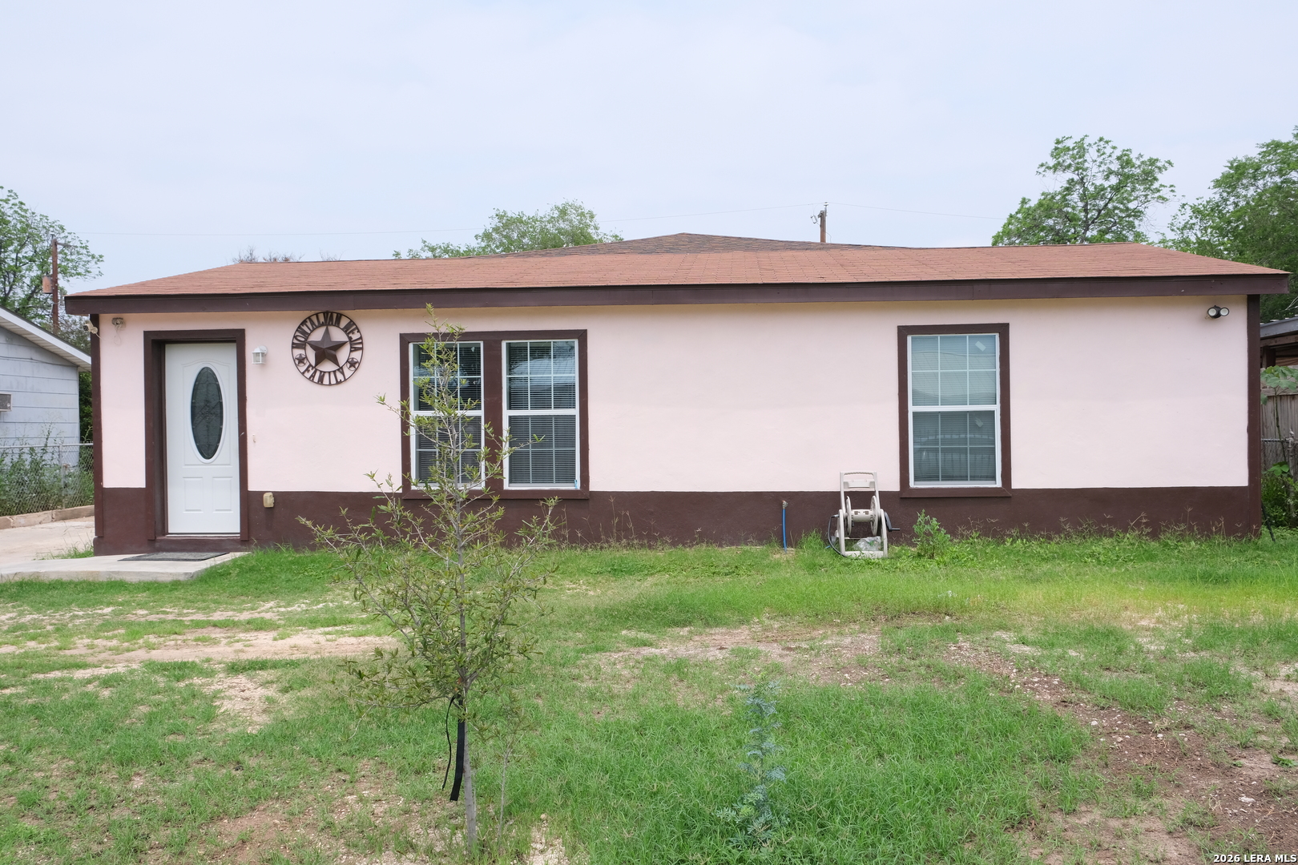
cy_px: 432
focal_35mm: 29
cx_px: 649
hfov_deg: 63.7
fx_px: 1046
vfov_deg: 45.0
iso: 320
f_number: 8
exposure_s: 1/420
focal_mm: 19.6
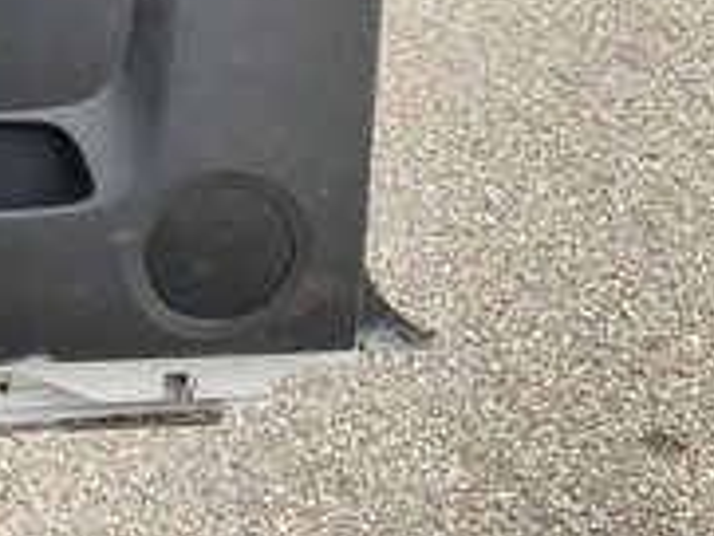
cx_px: -51
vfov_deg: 21.8
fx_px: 1321
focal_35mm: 64
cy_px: -39
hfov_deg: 27.9
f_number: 1.8
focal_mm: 3
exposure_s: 1/206
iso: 20
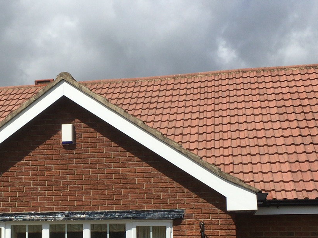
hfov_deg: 26.2
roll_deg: +0.0
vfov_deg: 20.0
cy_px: 171
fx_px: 670
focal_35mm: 73
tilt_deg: +7.1
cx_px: 61
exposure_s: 1/2747
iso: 25
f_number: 2.2
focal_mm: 4.15
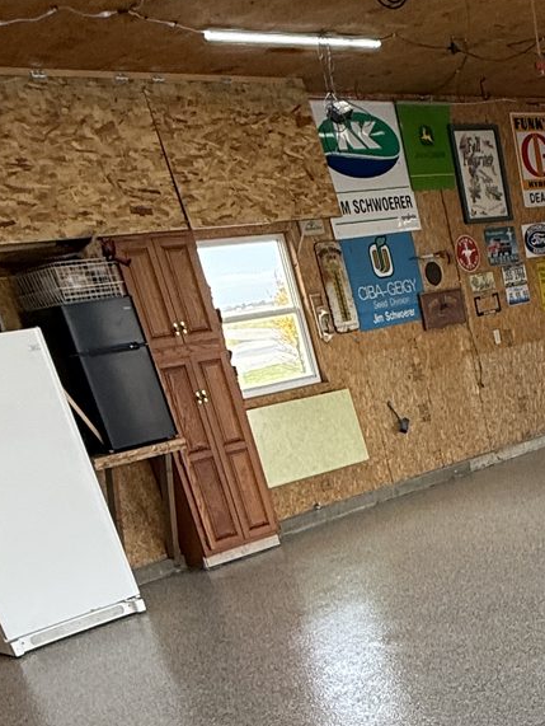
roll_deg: +9.1
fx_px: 1027
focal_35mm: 49
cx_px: 656
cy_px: 765
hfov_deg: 26.4
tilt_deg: -25.5
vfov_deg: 34.5
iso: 100
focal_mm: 2.22
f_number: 2.2
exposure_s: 1/120
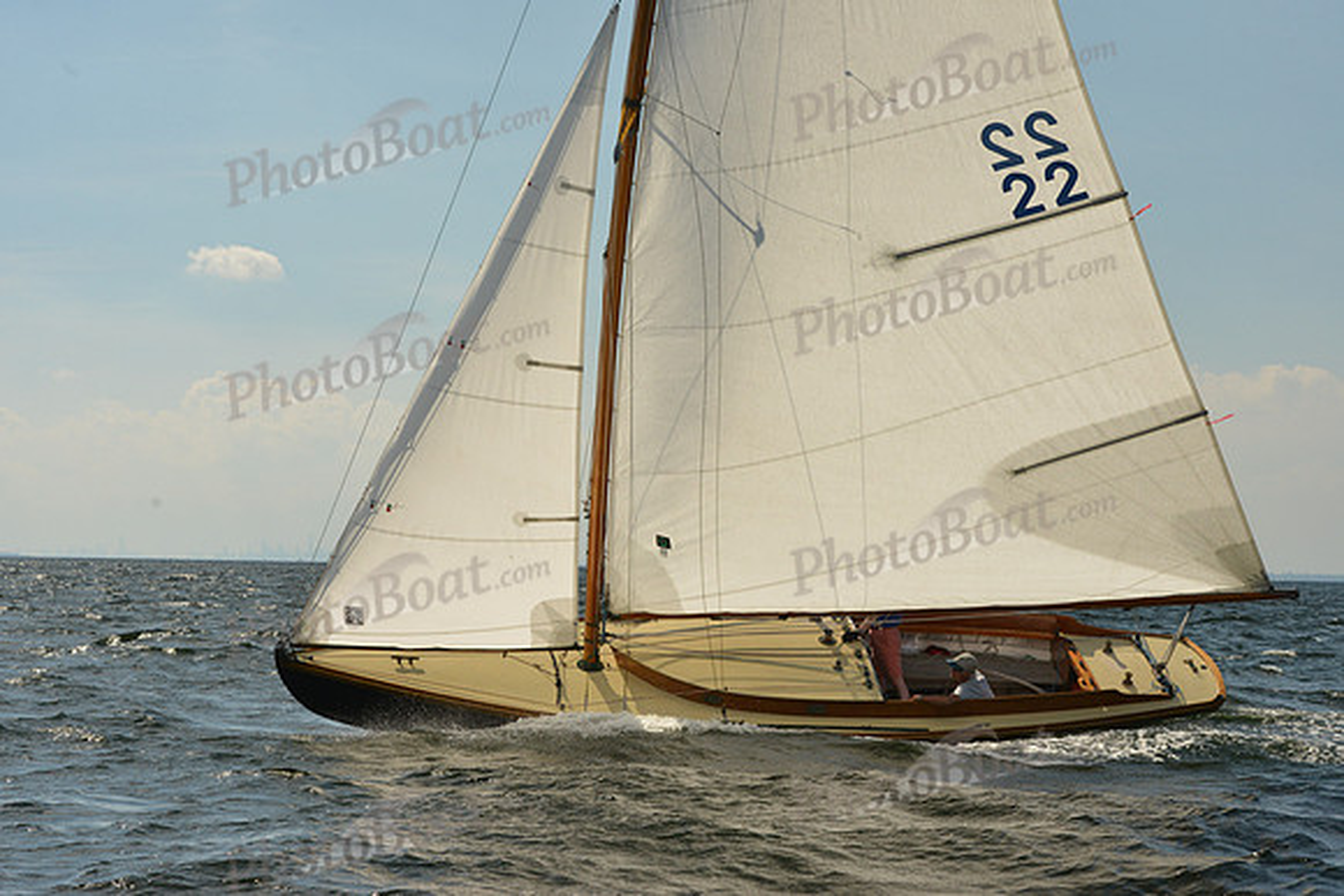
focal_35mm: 90
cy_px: 448
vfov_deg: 15.2
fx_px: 3361
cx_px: 672
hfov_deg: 22.6
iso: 1000
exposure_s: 1/1250
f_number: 11
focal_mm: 90
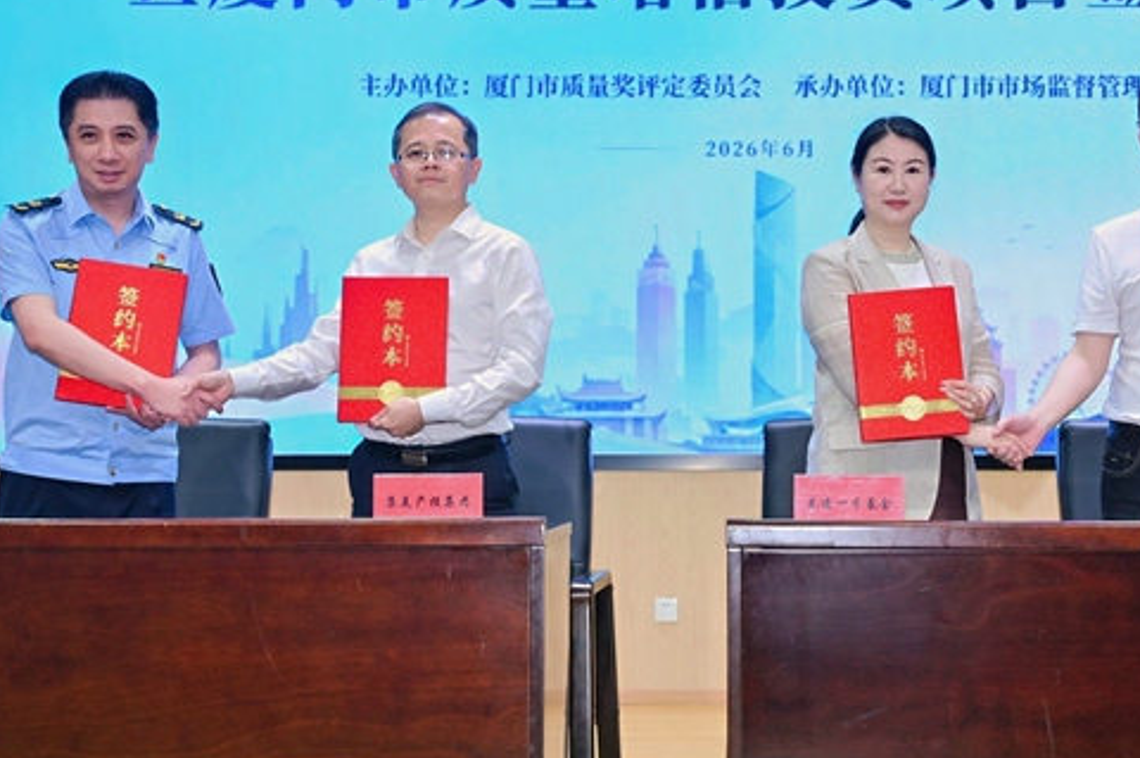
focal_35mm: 60
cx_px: 720
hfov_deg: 33.3
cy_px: 334
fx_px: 1898
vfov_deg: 22.6
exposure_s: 1/200
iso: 500
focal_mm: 32
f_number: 4
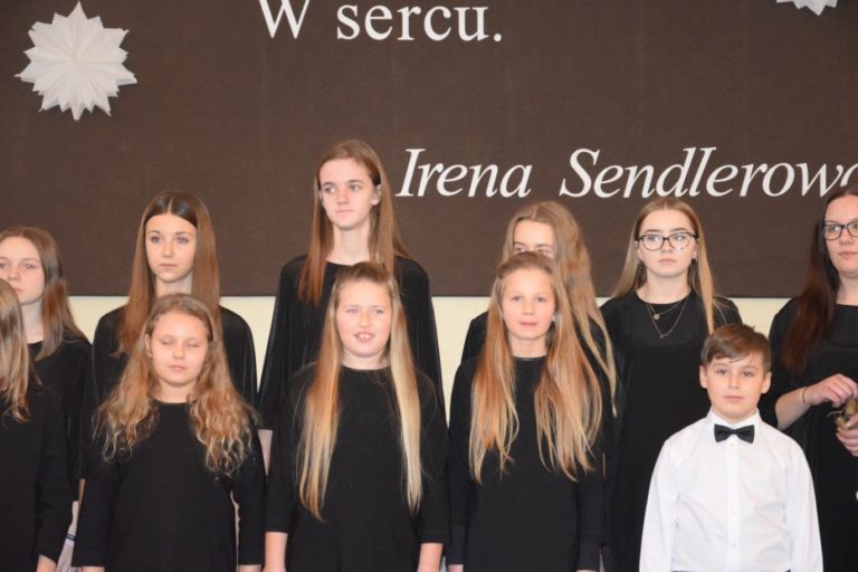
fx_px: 2502
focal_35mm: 105
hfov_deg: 19.5
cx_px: 429
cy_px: 286
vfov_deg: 13.0
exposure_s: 1/60
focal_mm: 70
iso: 3200
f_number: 5.3
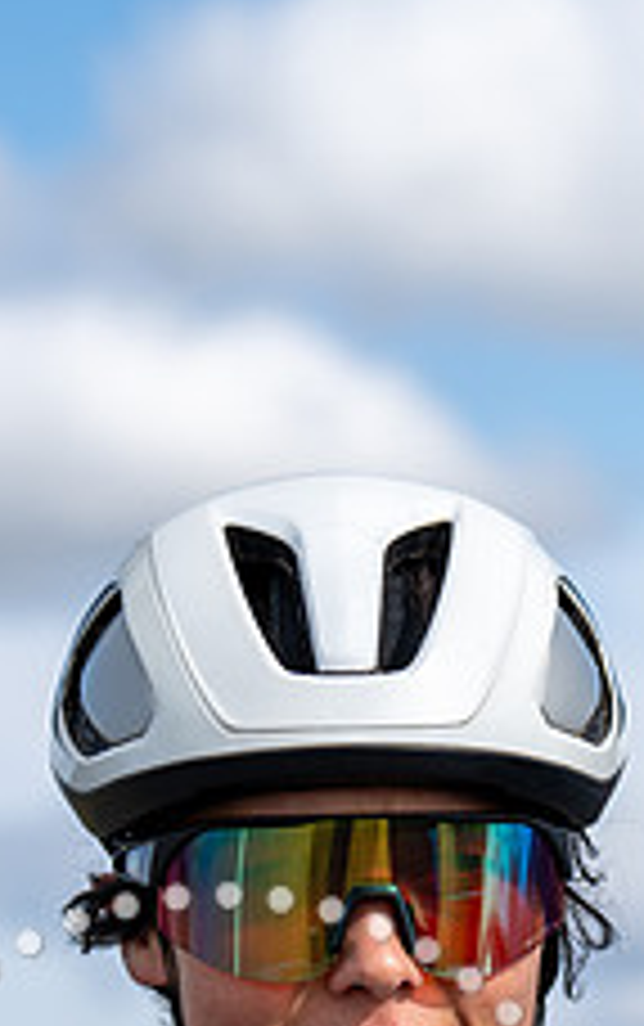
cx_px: 429
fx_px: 5910
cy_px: 922
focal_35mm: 211
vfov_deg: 9.9
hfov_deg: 6.2
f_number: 4
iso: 100
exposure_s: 1/800
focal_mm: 70
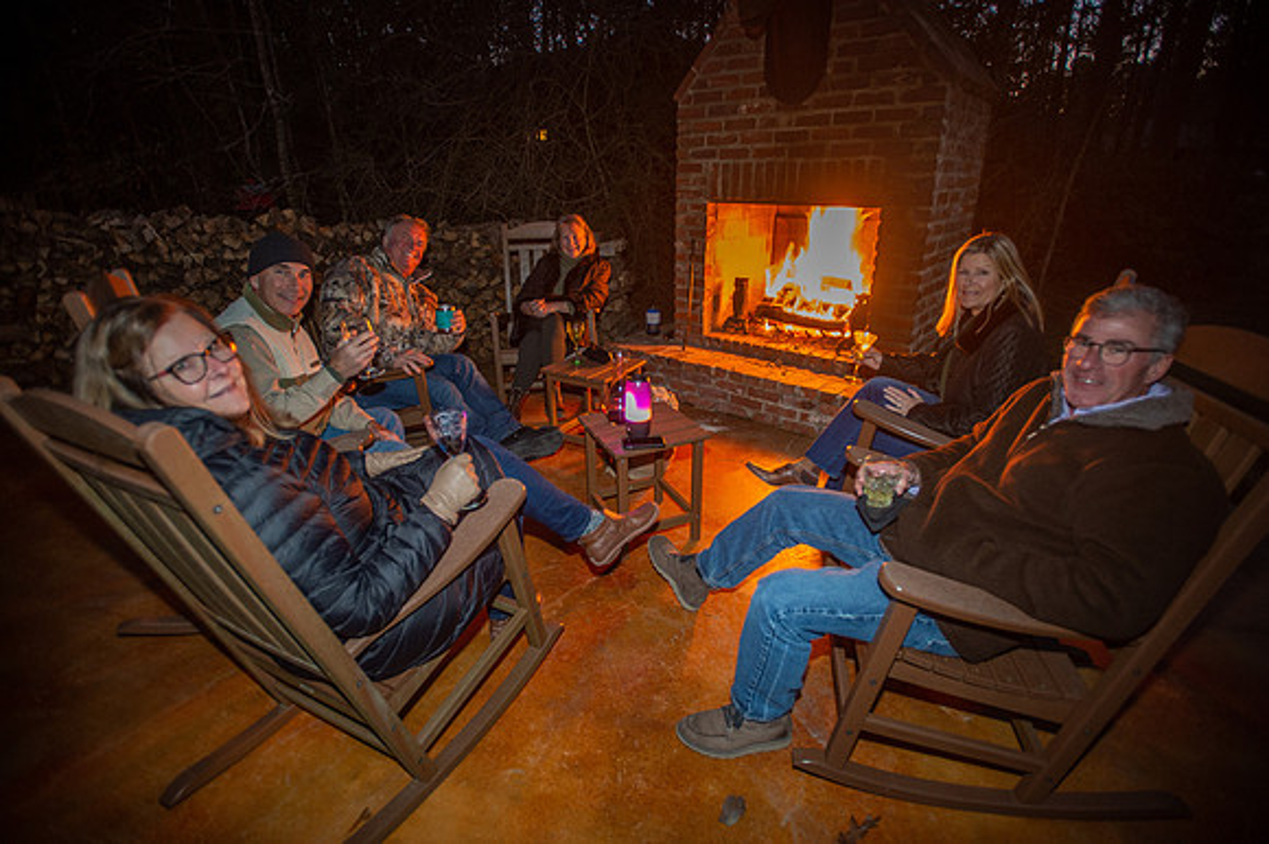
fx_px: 599
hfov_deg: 93.3
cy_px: 422
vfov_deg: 70.4
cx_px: 634
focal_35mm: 17
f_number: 2.8
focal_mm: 17
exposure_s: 1/13
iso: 2000
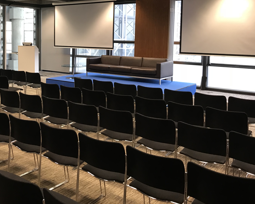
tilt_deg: -4.5
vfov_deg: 36.0
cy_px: 62
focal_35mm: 41
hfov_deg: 44.0
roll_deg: +0.1
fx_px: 309
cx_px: 81
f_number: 1.8
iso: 40
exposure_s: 1/17
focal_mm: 3.99
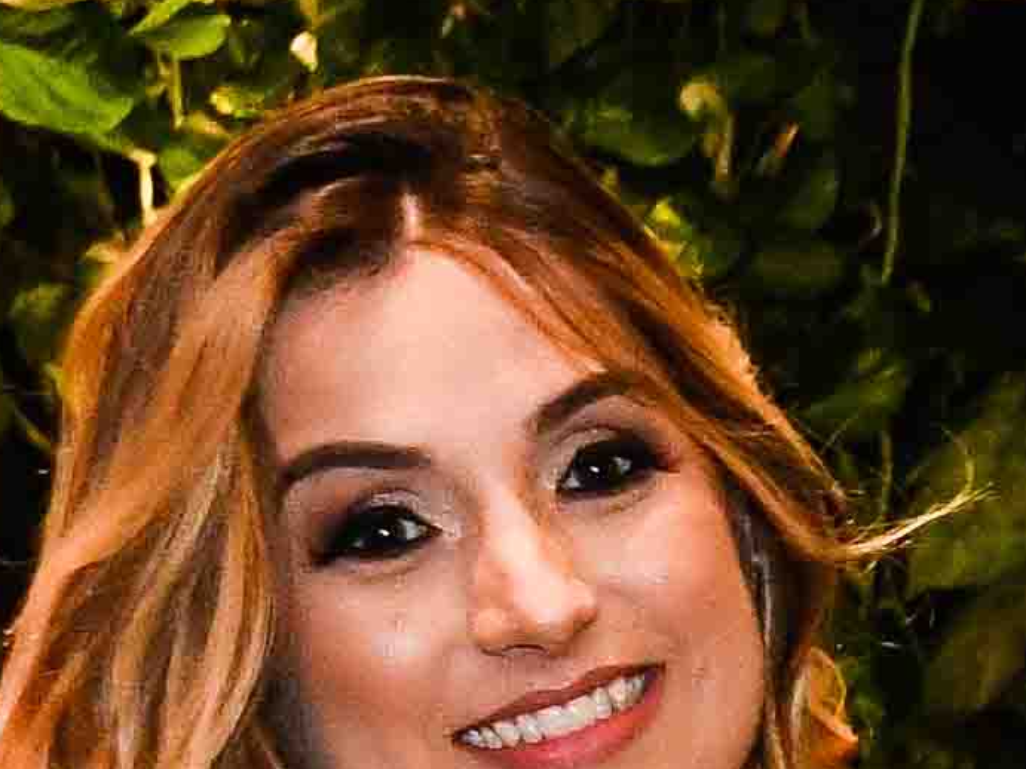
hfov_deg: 6.5
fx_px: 8712
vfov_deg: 5.0
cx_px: 2028
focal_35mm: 294
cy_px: 1531
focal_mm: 26
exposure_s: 1/100
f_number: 4
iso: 2000
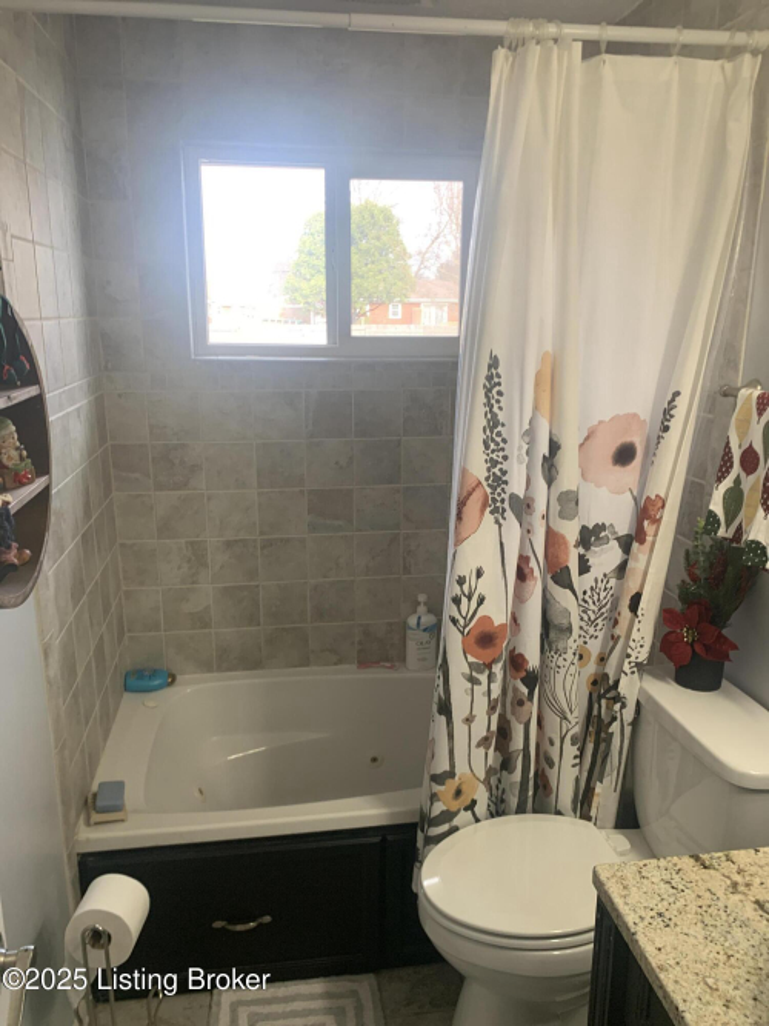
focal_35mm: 26
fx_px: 770
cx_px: 384
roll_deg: -1.3
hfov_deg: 53.0
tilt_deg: -12.2
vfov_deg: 67.3
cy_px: 513
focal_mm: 4.25
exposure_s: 1/60
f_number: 1.8
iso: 50
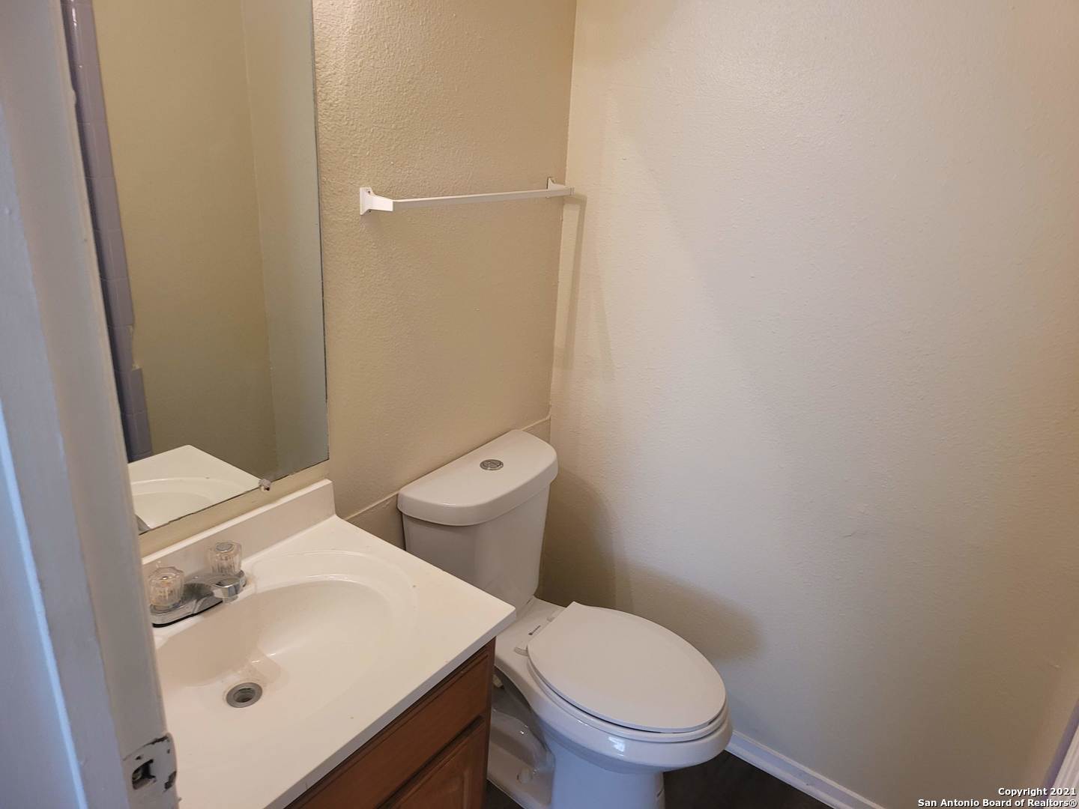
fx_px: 810
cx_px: 540
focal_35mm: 26
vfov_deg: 53.1
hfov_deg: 67.3
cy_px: 404
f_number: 1.8
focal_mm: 5
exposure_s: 1/120
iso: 125
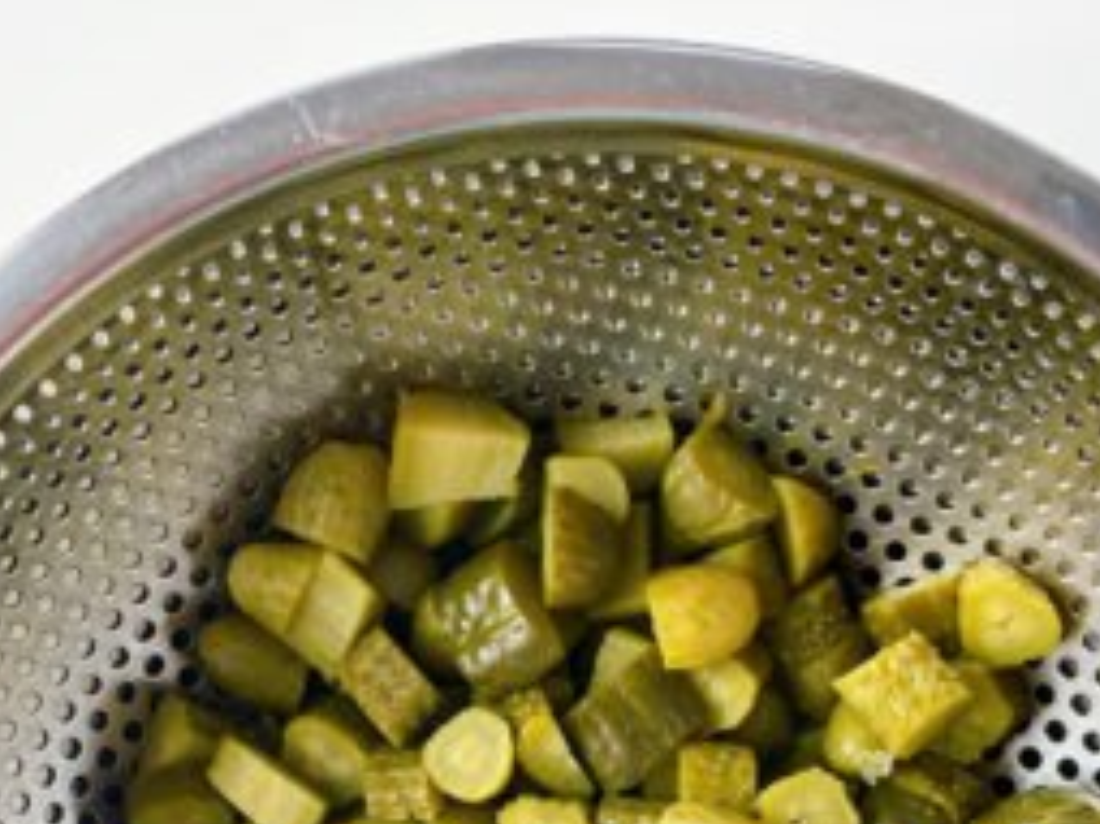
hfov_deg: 29.4
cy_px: 962
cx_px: 617
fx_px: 2096
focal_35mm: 66
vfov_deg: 20.9
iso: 64
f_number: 1.8
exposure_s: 1/50
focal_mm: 3.99
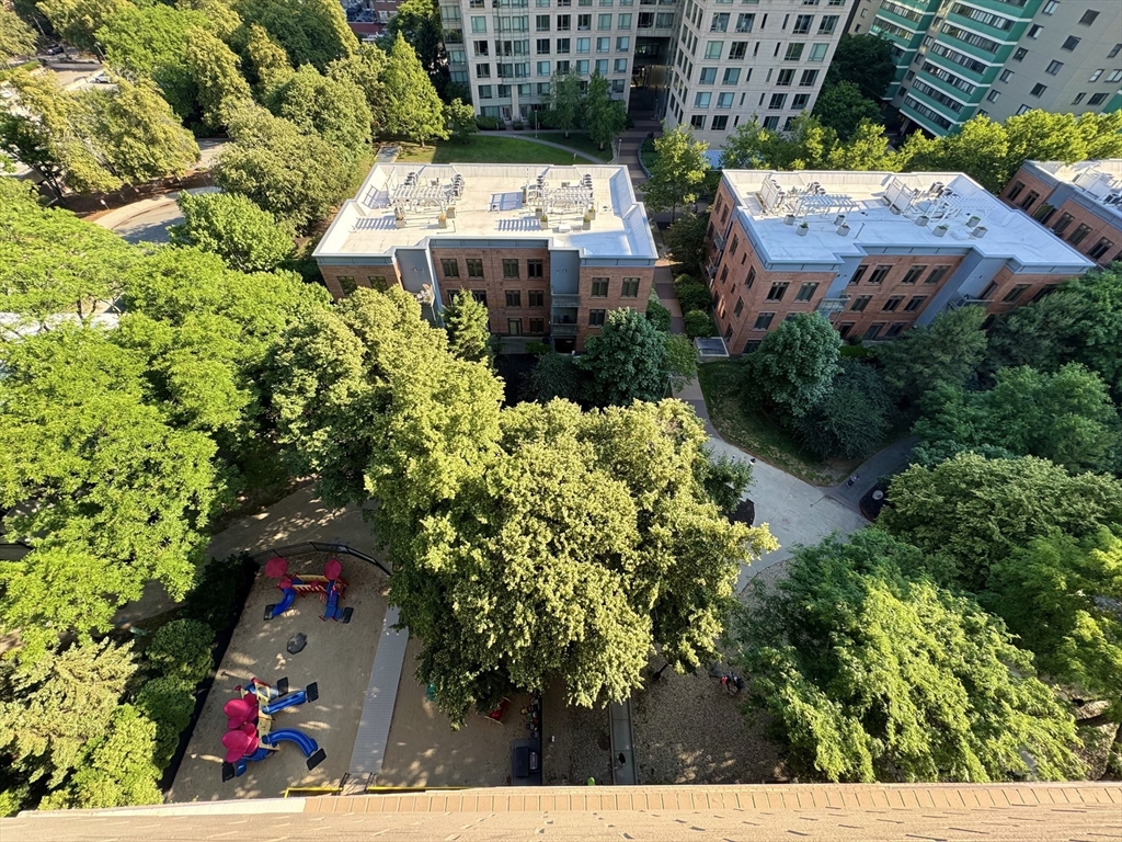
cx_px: 561
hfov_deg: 102.1
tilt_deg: -51.2
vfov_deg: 85.7
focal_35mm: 14
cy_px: 421
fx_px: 454
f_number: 2.2
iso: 40
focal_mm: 2.22
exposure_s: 1/275
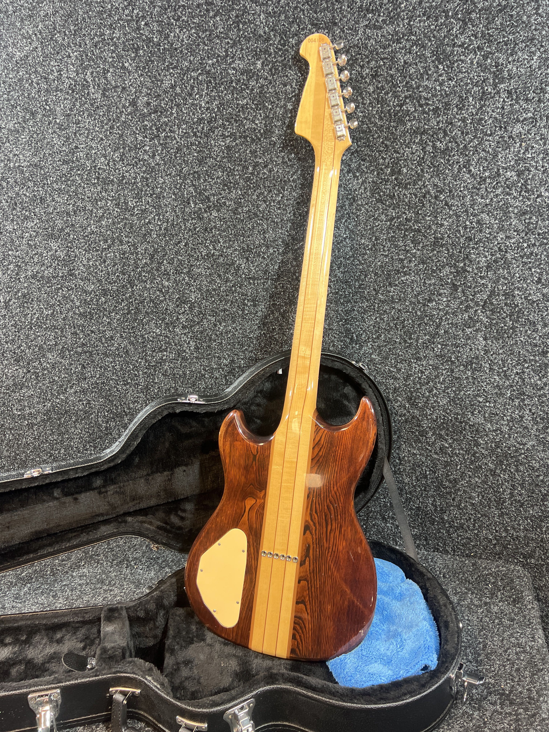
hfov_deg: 53.1
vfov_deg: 67.3
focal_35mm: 26
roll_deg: +1.0
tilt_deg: -16.7
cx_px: 274
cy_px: 366
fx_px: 550
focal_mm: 5.7
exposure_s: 1/50
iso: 125
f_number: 1.5
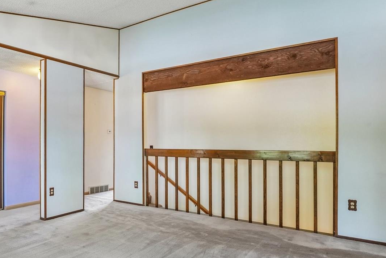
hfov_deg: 70.1
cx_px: 130
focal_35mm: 25
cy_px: 146
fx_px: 265
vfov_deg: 51.6
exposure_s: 1/8
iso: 500
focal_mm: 11
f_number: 8
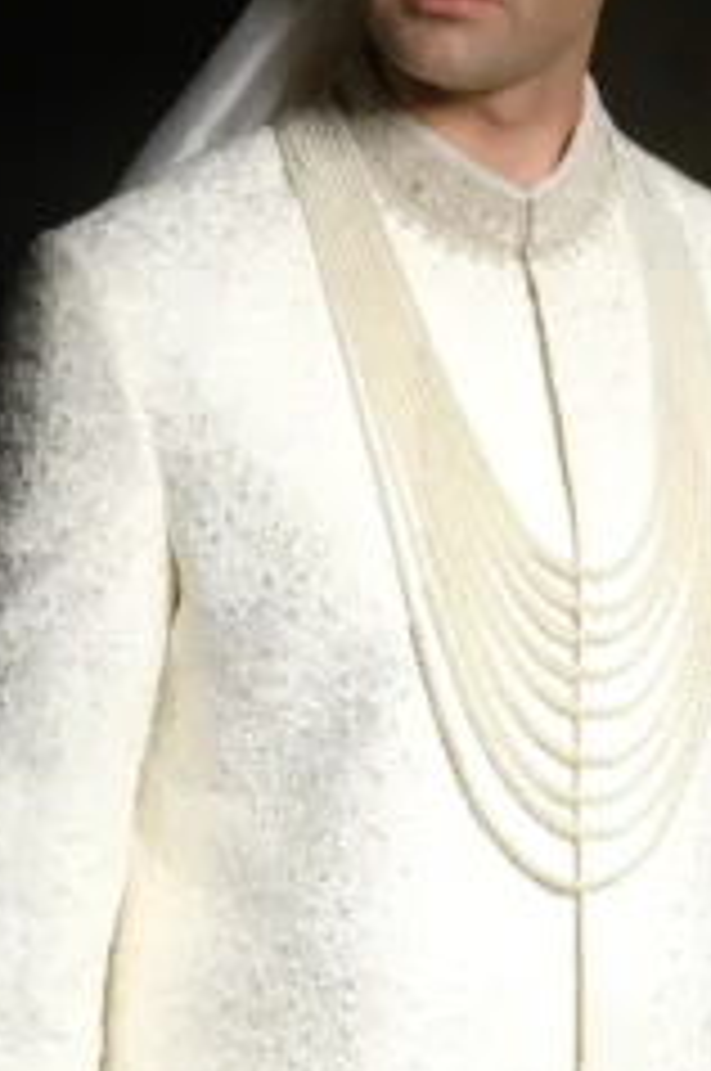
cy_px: 648
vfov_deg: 13.3
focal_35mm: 154
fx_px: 4575
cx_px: 468
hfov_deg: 8.9
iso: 250
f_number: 5
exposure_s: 1/125
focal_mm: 40.7
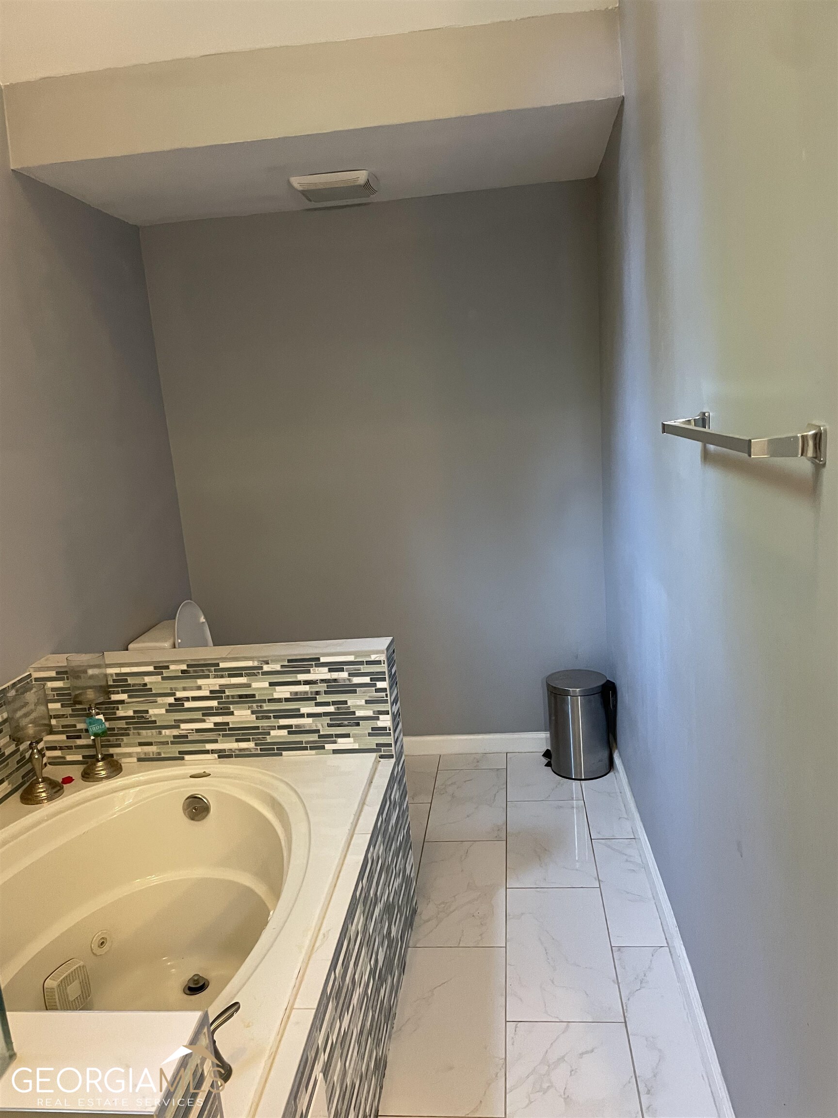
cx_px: 419
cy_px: 559
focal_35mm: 26
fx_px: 839
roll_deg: +5.0
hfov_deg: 53.1
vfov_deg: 67.3
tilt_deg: -13.2
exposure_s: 1/60
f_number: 1.6
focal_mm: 4.2
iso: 400
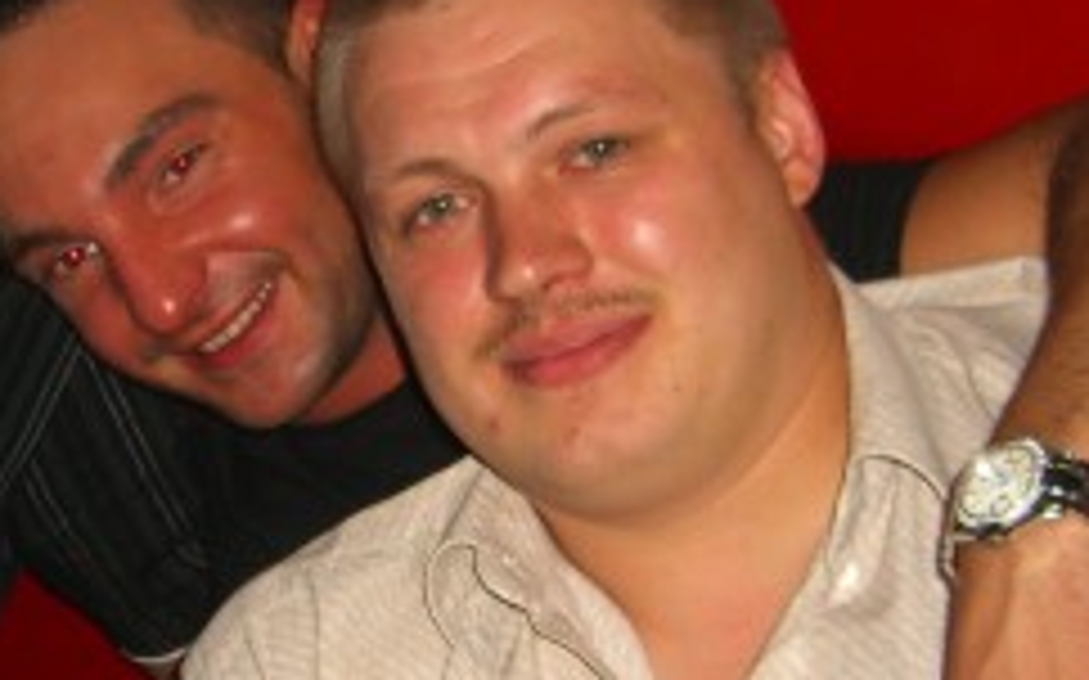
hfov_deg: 20.8
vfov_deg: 13.0
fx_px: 2967
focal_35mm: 100
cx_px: 396
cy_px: 468
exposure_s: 1/60
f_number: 2.8
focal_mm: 7.9
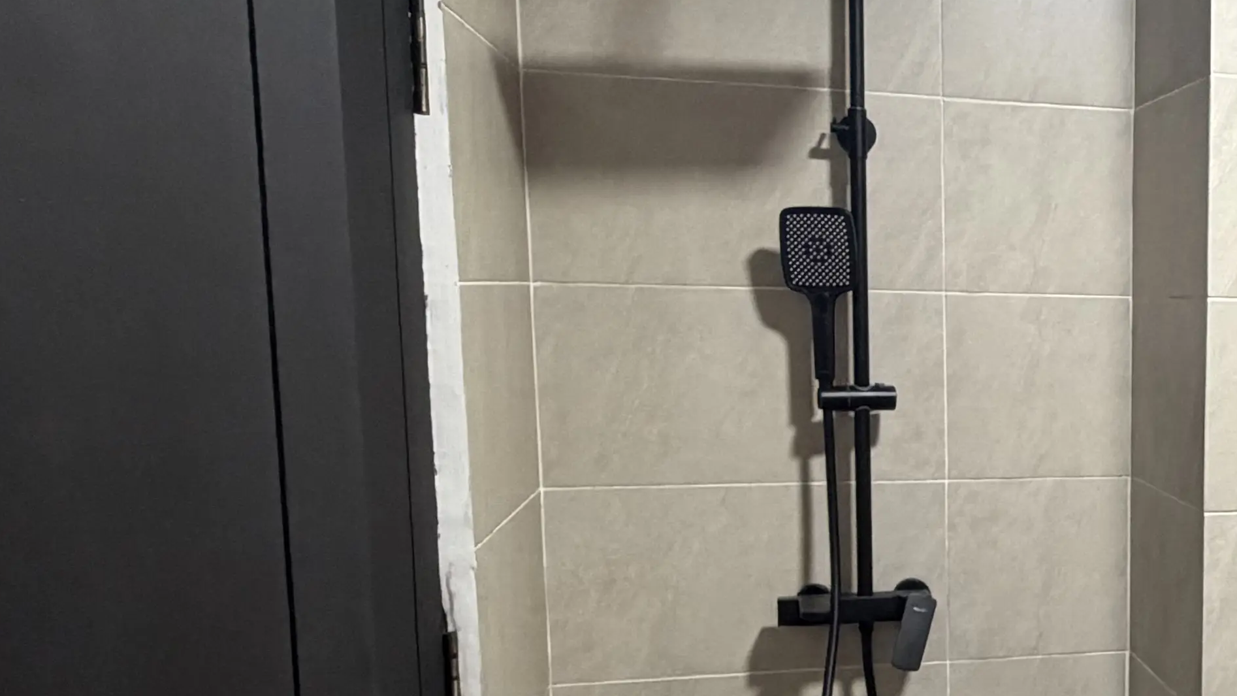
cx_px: 1333
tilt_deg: -7.0
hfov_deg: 37.8
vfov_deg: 25.7
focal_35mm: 46
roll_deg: -1.0
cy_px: 496
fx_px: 1509
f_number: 2.2
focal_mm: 2.22
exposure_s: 1/51
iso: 250
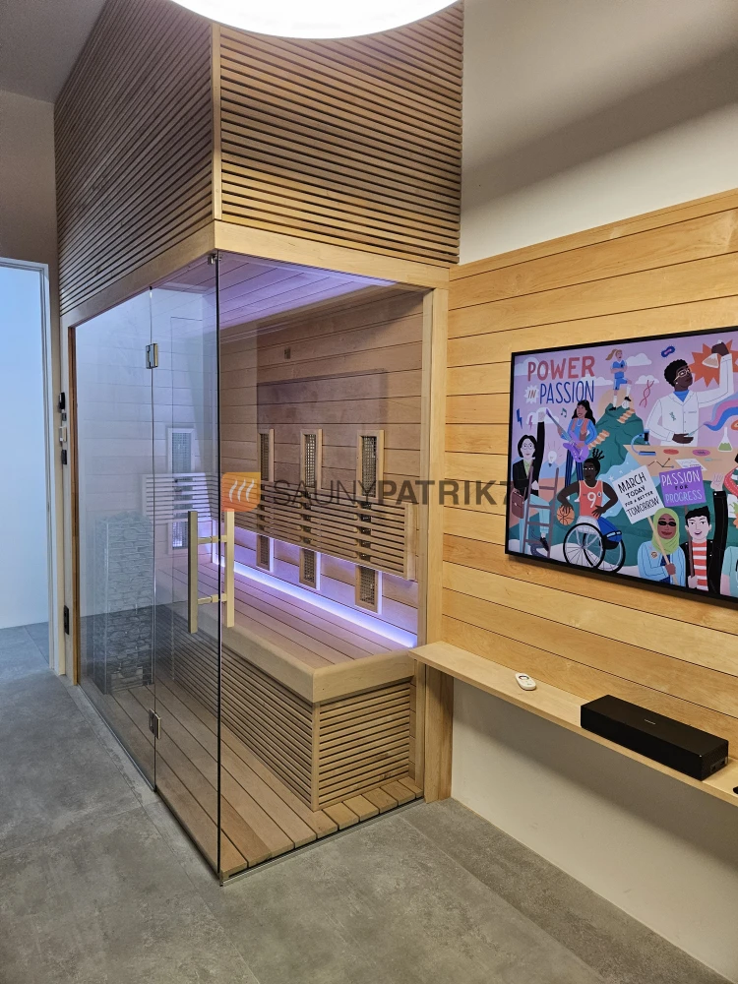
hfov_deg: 58.9
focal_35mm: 23
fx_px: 654
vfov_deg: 73.9
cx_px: 369
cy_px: 492
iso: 250
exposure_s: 1/120
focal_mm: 5.4
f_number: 1.8
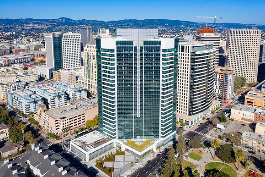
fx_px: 206
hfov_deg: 65.5
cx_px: 132
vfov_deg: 46.4
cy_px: 88
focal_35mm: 28
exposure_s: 1/1000
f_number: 7.1
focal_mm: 10.26
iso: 400
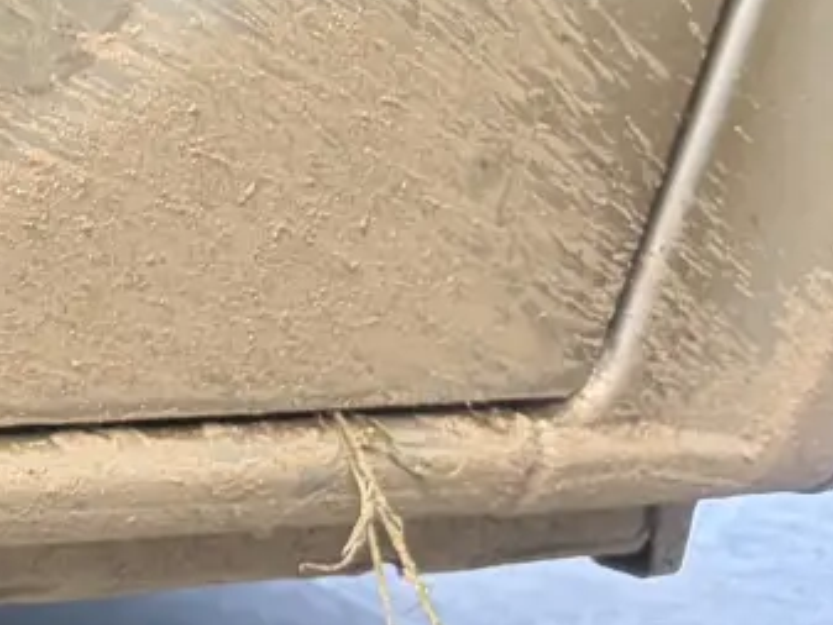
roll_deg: -2.1
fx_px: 3563
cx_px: -742
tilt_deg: -6.6
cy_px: -77
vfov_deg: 9.9
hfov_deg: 12.1
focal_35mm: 148
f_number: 1.6
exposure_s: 1/95
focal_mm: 5.96
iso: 125
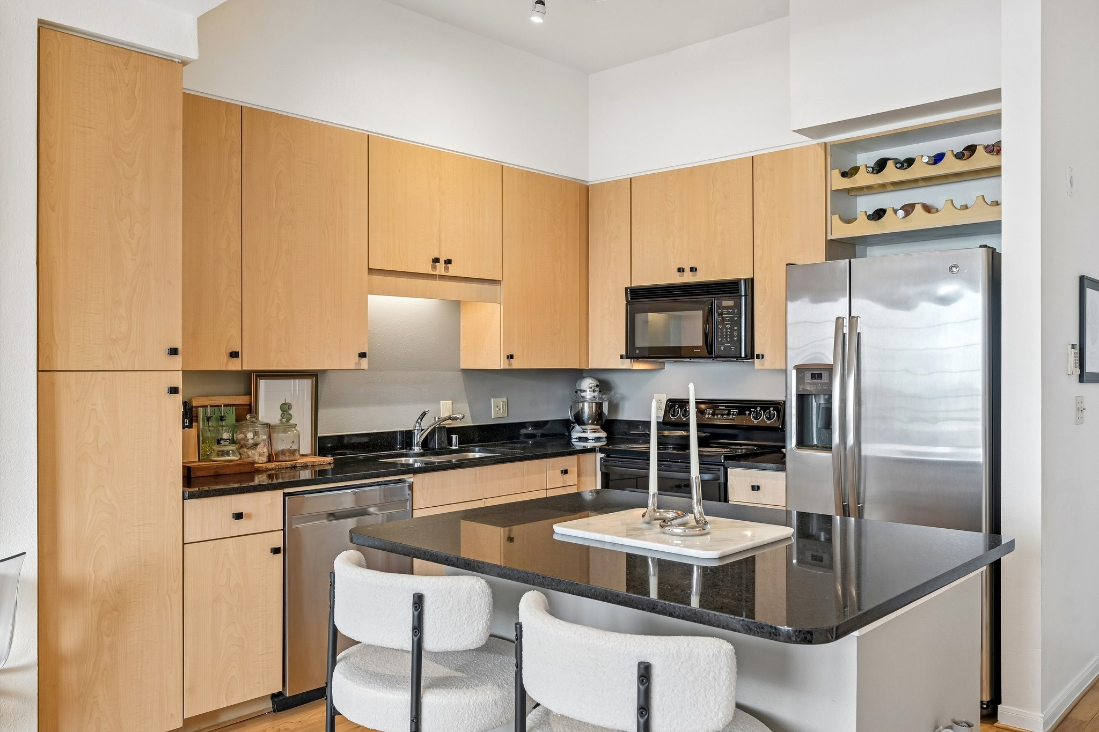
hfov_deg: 68.4
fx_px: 809
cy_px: 366
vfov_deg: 48.7
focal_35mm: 26
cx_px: 550
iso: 400
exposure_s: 1/15
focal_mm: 26.5
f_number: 8
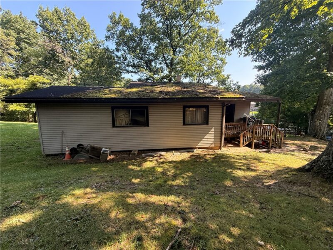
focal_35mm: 14
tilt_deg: -8.2
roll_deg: +0.9
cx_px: 166
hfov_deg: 102.1
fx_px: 135
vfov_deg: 85.7
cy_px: 125
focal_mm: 2.22
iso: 50
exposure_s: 1/176
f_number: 2.2
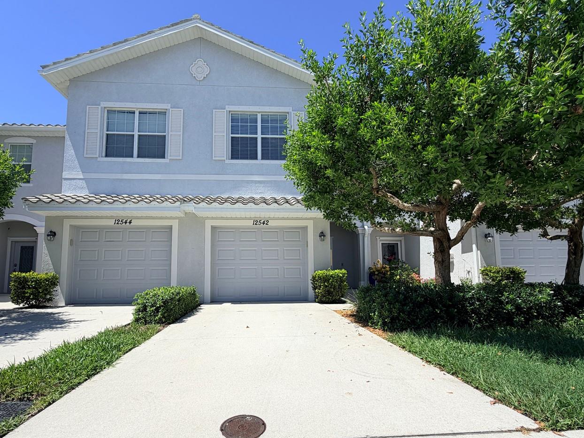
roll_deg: -0.6
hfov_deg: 87.7
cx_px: 278
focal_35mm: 18
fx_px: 304
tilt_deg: +5.9
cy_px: 248
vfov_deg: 71.3
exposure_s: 1/1145
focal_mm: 2.22
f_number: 2.2
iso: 20
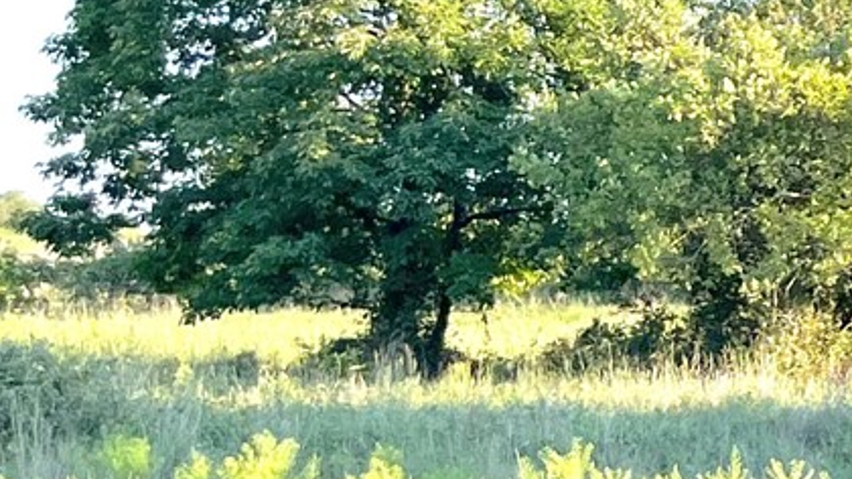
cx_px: 1848
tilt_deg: +6.6
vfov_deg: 8.8
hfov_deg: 12.9
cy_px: 61
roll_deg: -0.7
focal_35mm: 138
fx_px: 3117
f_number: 1.6
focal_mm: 5.1
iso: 50
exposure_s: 1/1672
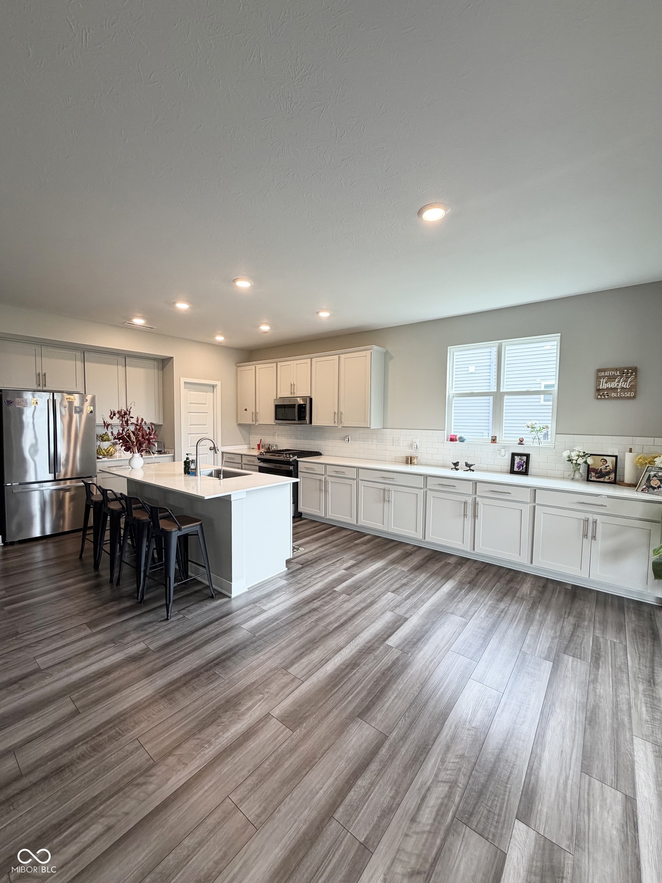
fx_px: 357
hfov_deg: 85.7
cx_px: 331
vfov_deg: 102.1
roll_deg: -0.6
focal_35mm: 14
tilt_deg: -3.5
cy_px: 442
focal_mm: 2.22
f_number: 2.2
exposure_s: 1/120
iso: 160
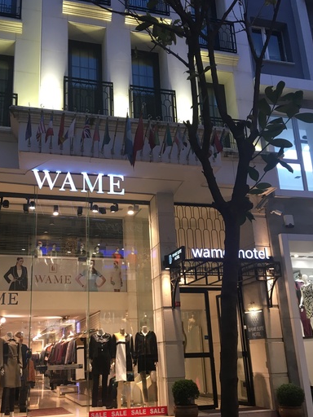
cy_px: 238
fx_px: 410
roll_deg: +0.3
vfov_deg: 53.8
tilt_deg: +17.0
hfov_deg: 41.7
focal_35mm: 34
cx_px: 132
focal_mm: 4.15
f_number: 2.2
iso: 80
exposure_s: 1/33
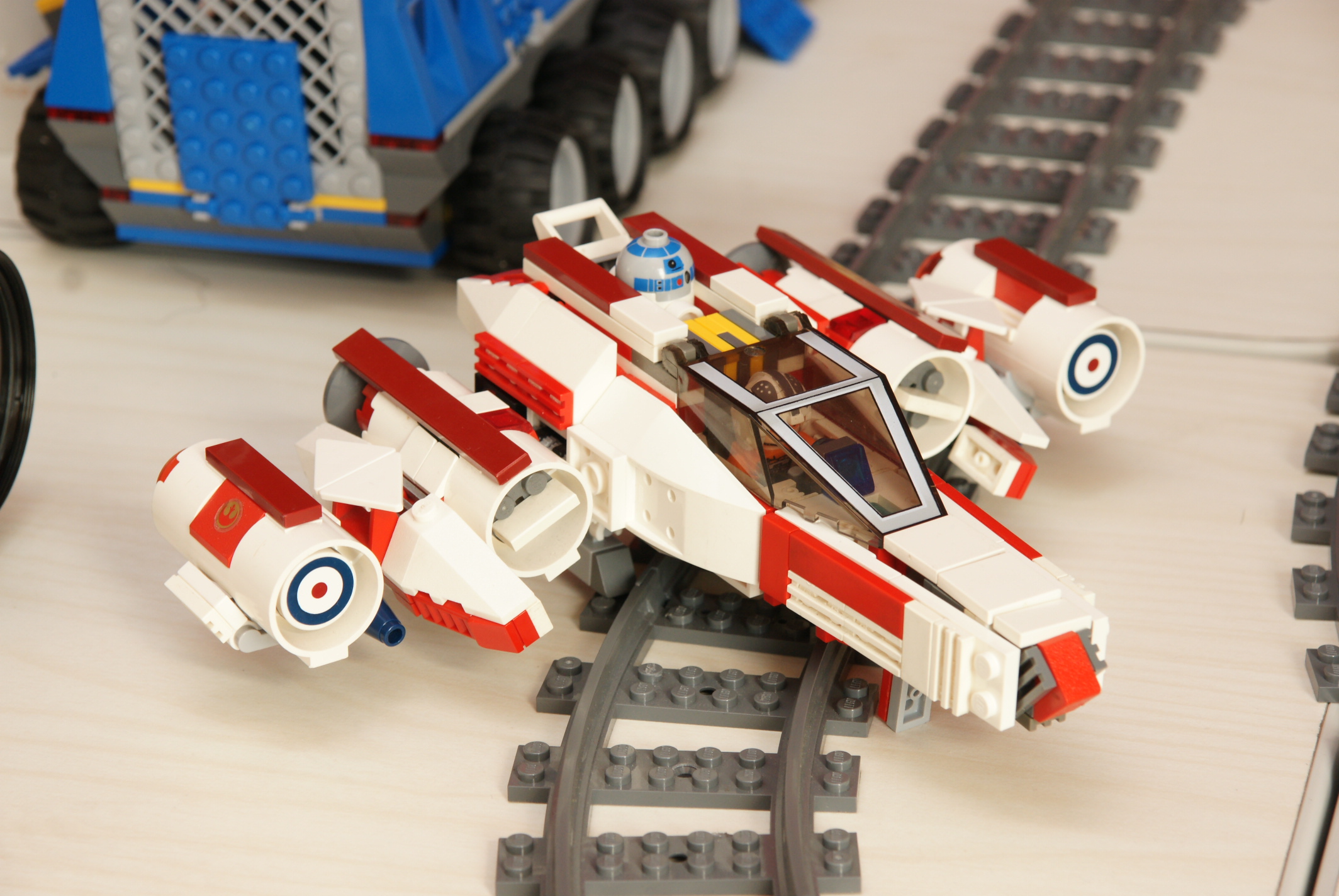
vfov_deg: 13.1
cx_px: 670
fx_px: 3910
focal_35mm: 105
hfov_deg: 19.4
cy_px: 448
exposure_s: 1/60
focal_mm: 70
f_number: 8
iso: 400
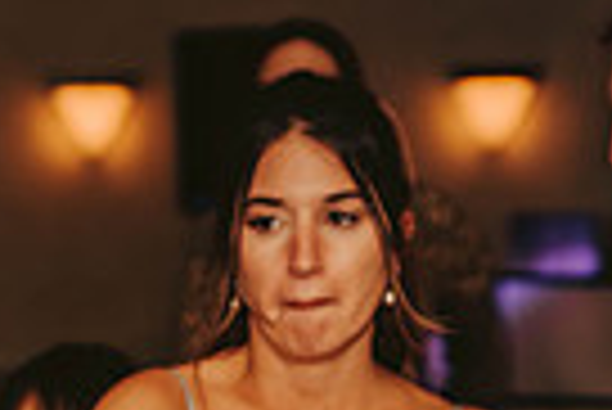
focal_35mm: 234
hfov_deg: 8.8
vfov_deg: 5.8
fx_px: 3982
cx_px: 153
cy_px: 746
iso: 500
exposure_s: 1/60
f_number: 2.8
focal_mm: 55
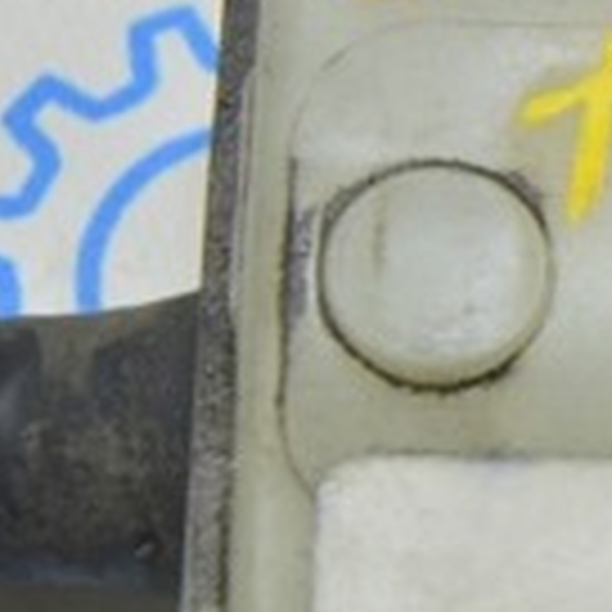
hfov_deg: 5.9
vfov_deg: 6.1
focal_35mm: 288
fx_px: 5761
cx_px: 1323
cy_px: 205
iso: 400
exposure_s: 1/20
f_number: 5.6
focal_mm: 48
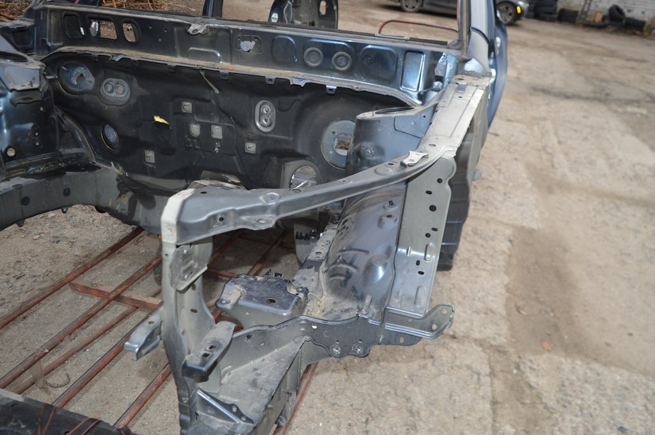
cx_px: 328
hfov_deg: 67.4
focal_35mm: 27
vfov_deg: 47.9
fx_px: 491
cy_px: 218
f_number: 3.5
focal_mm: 18
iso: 110
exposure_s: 1/200
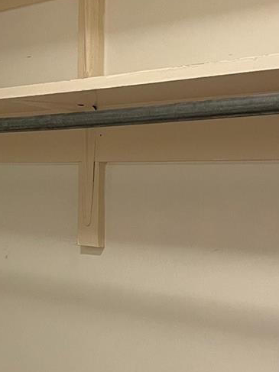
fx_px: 882
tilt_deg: -2.1
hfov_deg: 17.8
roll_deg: -0.3
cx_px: 45
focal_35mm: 82
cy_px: 235
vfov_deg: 23.8
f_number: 1.5
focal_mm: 5.7
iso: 250
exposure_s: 1/60
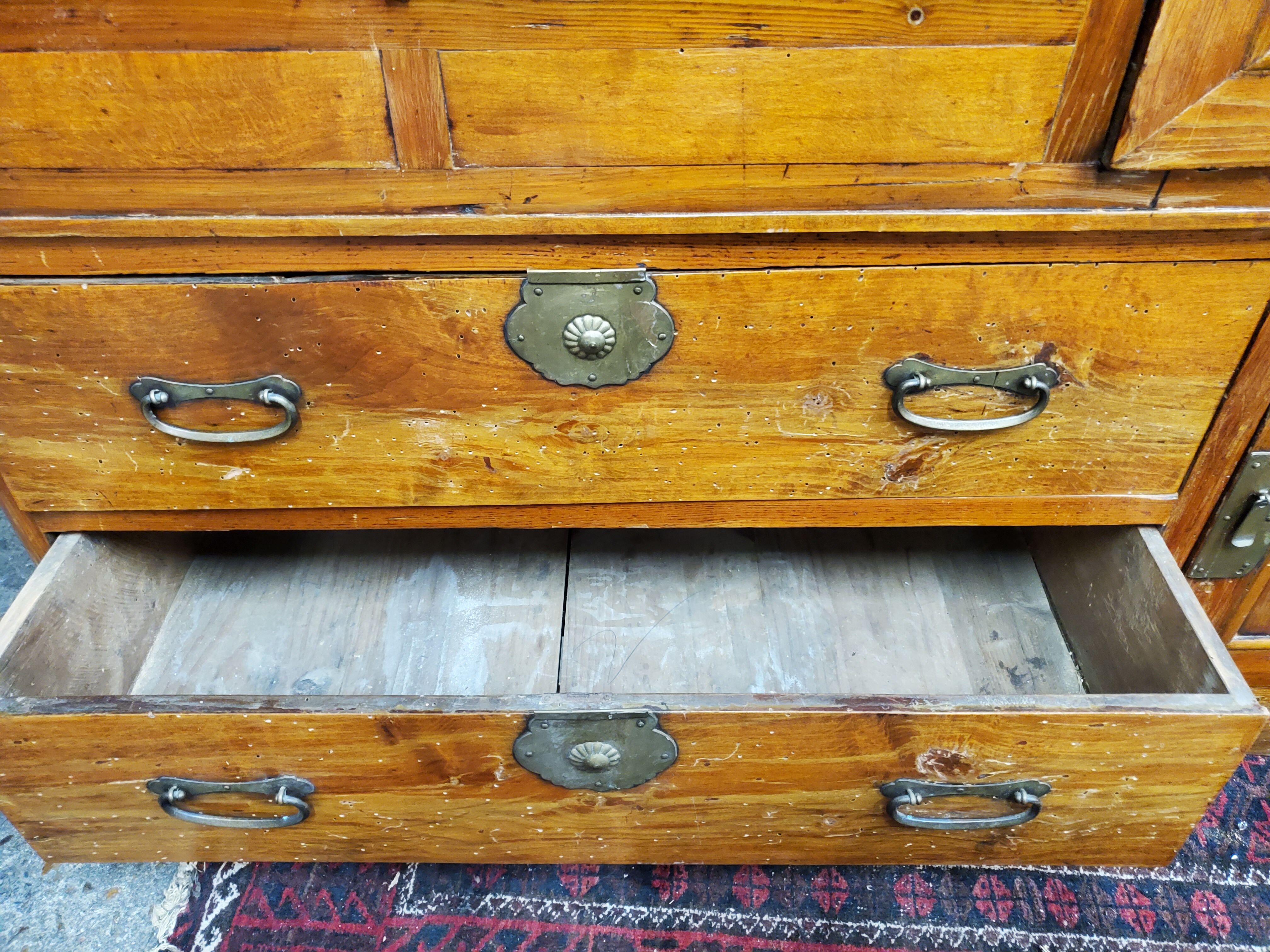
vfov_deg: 53.1
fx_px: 954
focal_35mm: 26
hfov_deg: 67.3
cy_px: 476
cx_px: 635
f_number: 1.5
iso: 800
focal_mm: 4.3
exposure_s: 1/50
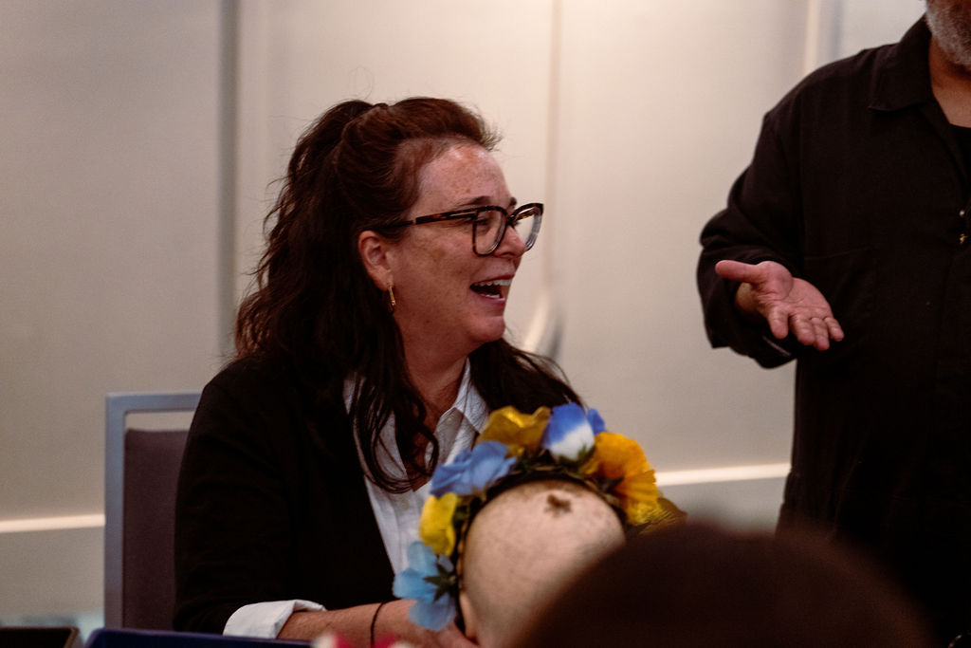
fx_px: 1888
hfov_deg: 28.8
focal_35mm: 70
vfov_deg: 19.5
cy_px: 324
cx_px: 486
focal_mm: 70
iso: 2000
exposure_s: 1/125
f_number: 2.8
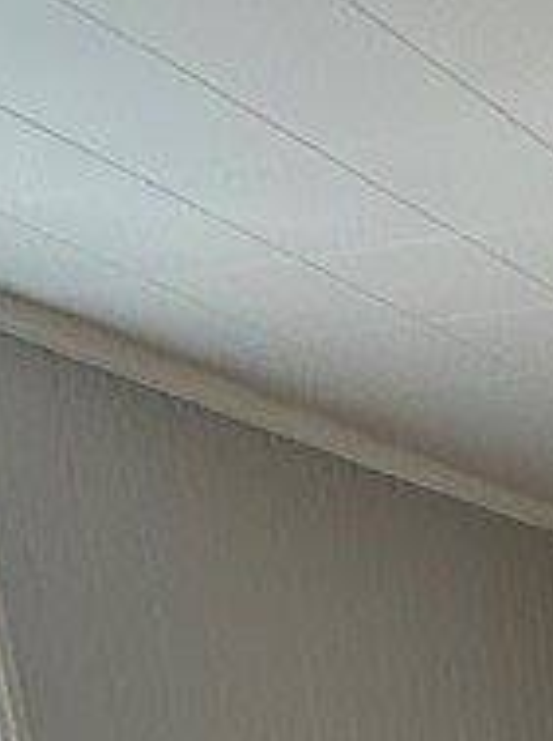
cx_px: 1020
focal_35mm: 76
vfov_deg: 17.0
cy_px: 1564
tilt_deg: -19.8
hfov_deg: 16.1
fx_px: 1624
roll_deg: +1.3
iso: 50
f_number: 2.2
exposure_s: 1/99
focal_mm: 2.22
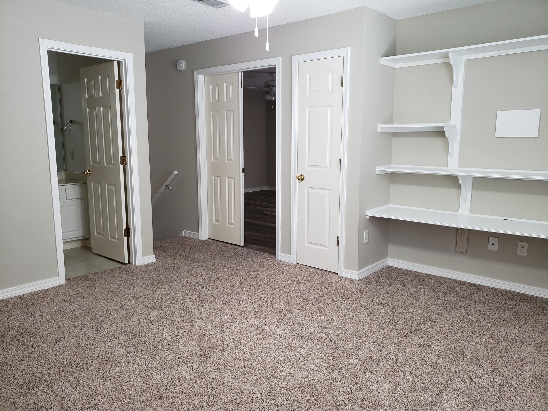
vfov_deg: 53.1
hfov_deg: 67.3
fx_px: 412
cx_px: 274
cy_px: 206
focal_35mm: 26
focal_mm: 4.3
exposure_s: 1/60
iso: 200
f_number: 1.5
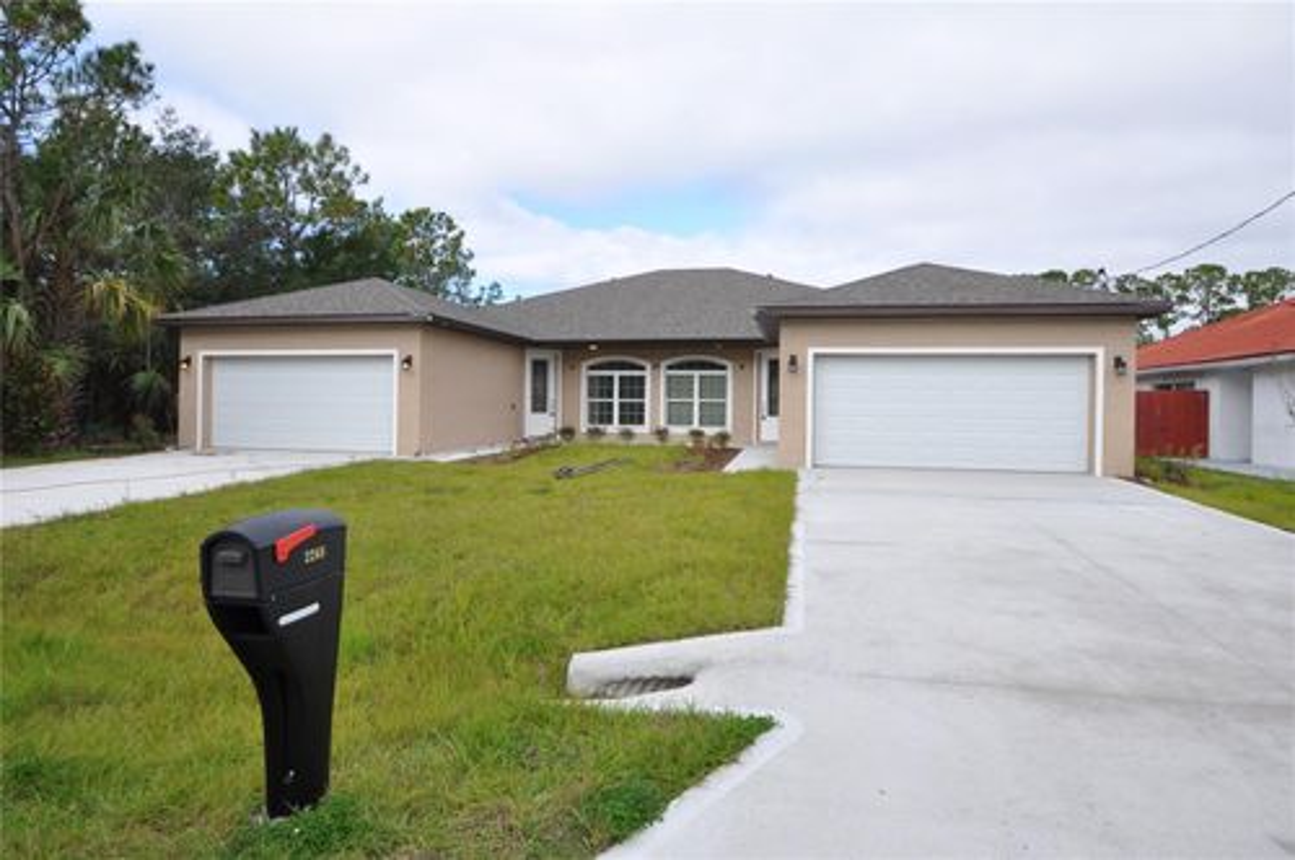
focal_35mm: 20
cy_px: 430
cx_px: 648
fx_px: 701
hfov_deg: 85.5
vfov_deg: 63.1
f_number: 9
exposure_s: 1/320
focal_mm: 13
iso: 200
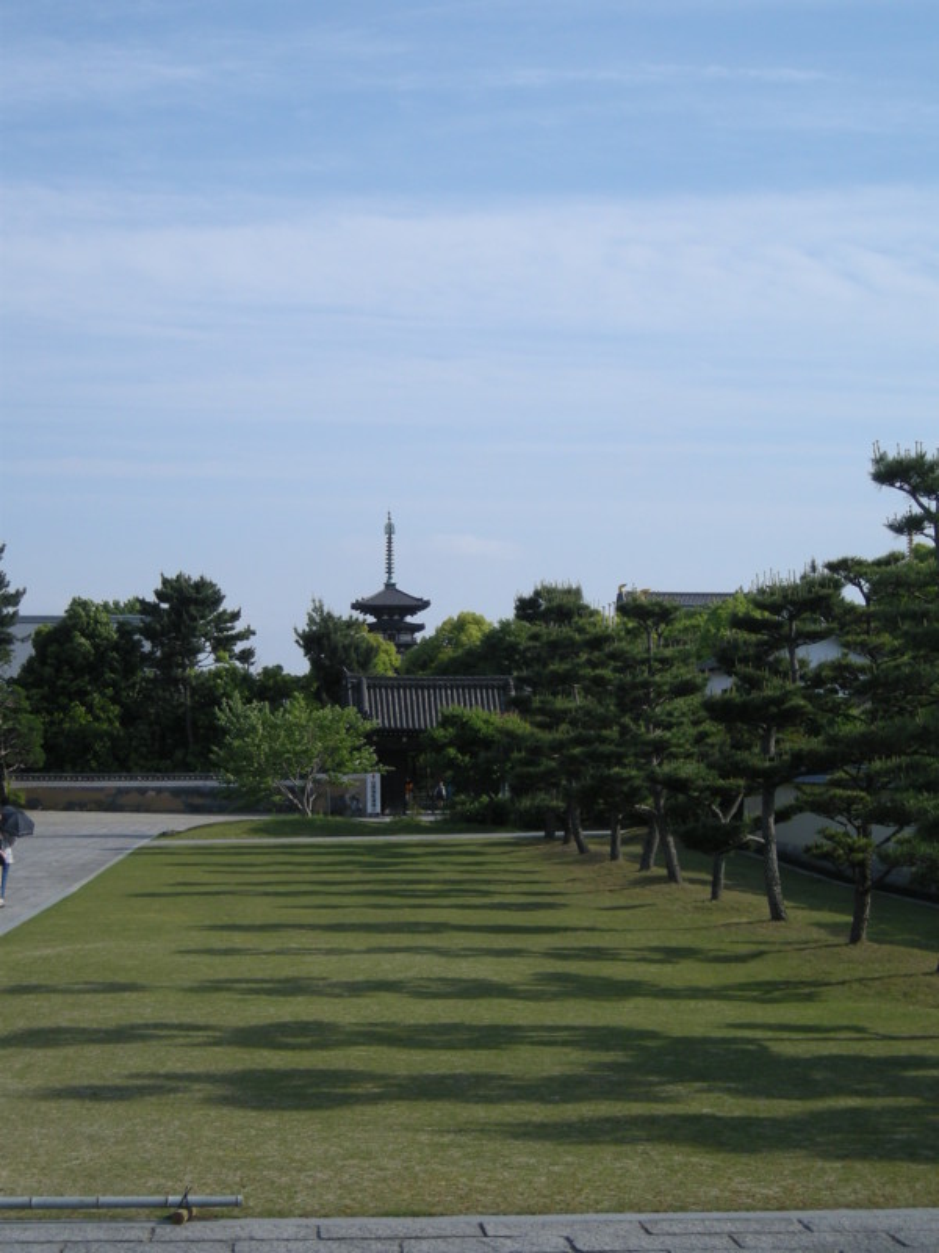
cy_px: 626
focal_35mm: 68
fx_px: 2459
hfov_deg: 21.6
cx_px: 470
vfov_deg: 28.6
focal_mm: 11
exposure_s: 1/183
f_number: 7.3
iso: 50
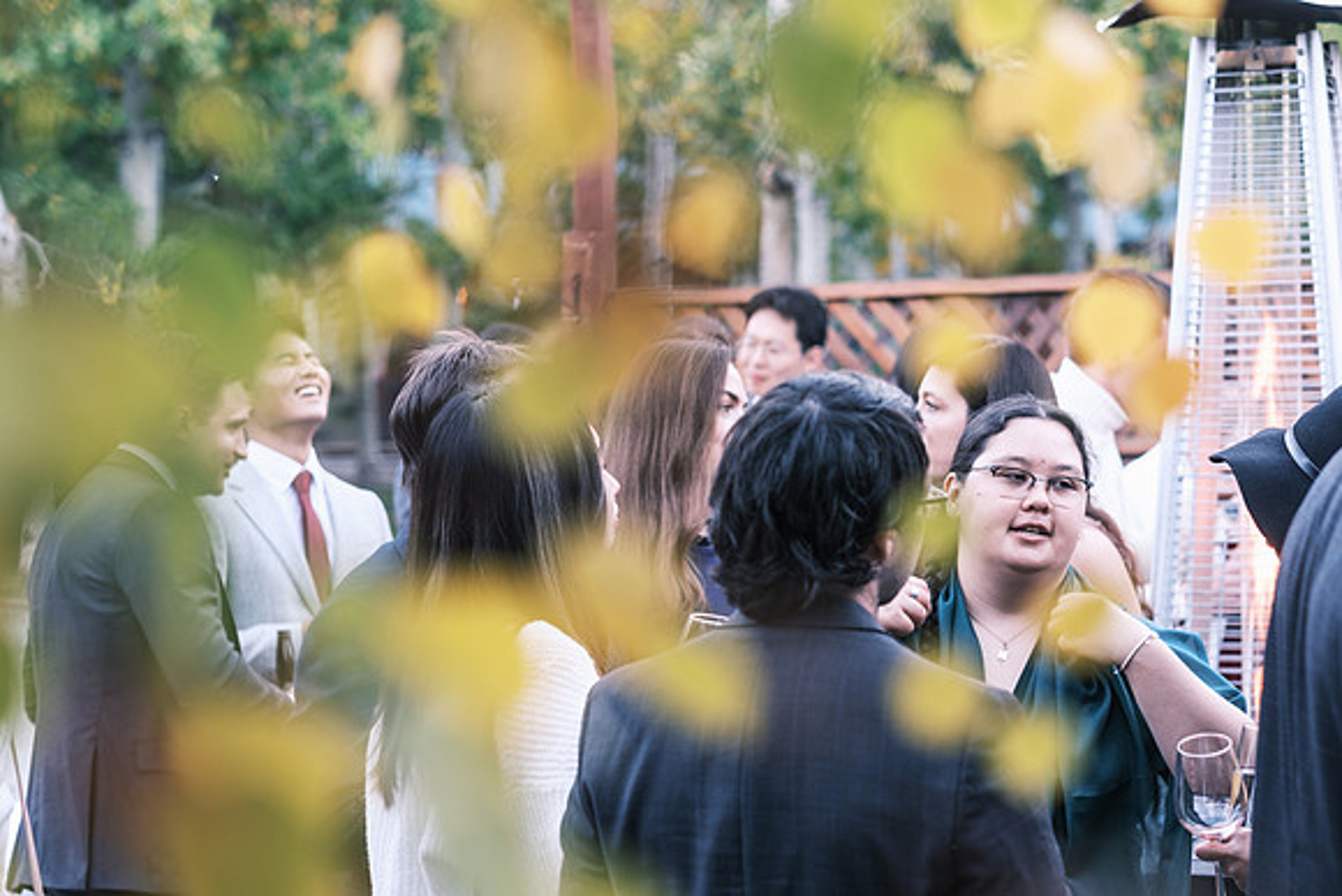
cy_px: 448
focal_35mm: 84
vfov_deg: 16.3
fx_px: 3132
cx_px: 671
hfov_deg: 24.2
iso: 200
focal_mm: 56
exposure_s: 1/90
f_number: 2.5
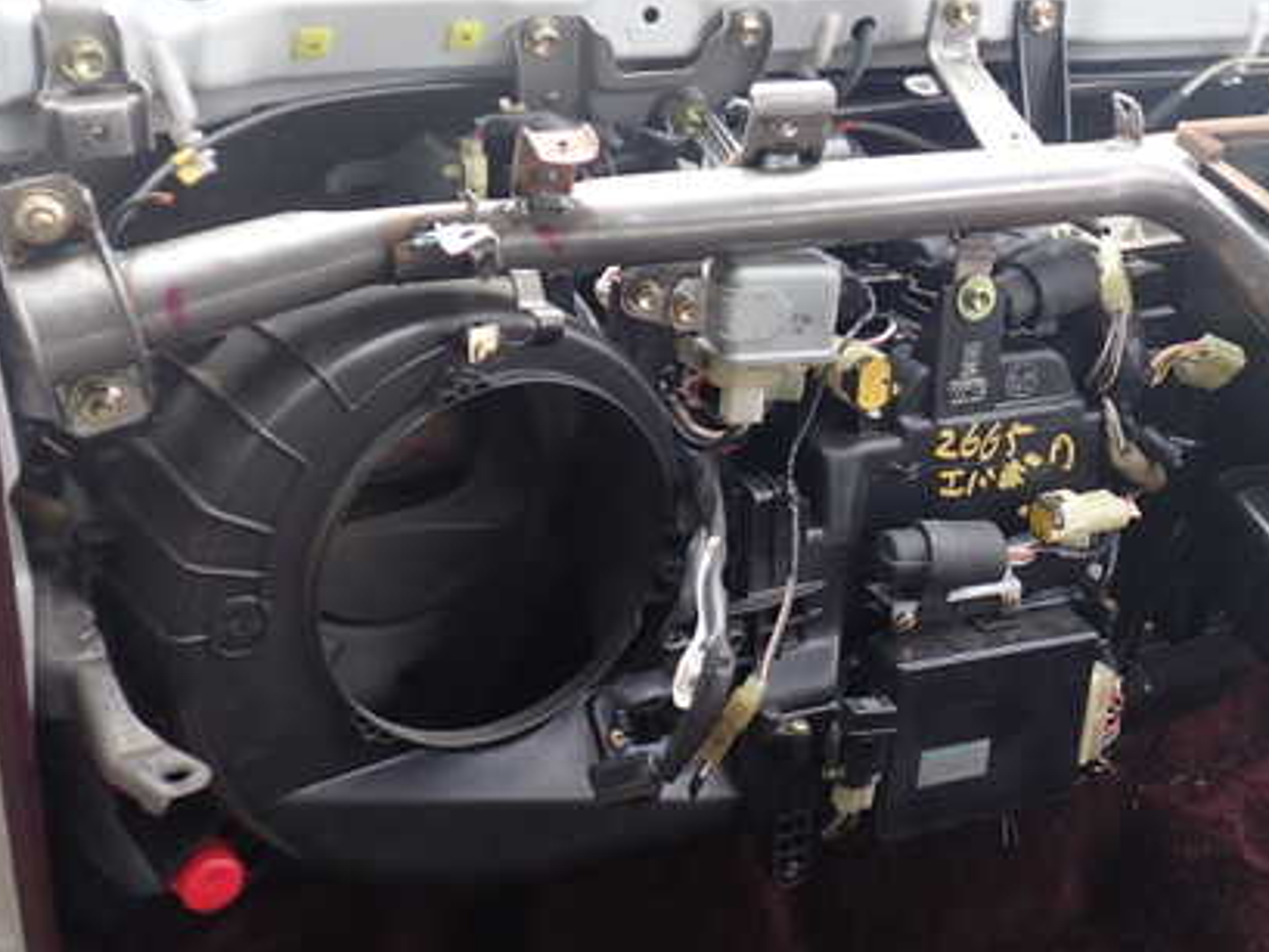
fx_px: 1613
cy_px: 341
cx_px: 859
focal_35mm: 44
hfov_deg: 42.3
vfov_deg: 32.7
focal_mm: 5.4
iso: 125
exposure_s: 1/60
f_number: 2.3
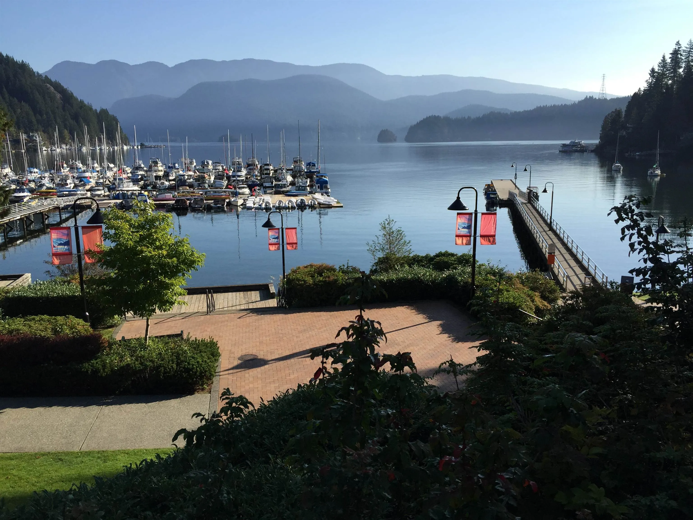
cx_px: 346
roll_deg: -0.8
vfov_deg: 48.2
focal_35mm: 29
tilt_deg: -10.6
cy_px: 260
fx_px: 581
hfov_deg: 61.7
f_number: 2.2
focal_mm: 4.15
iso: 32
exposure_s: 1/1721
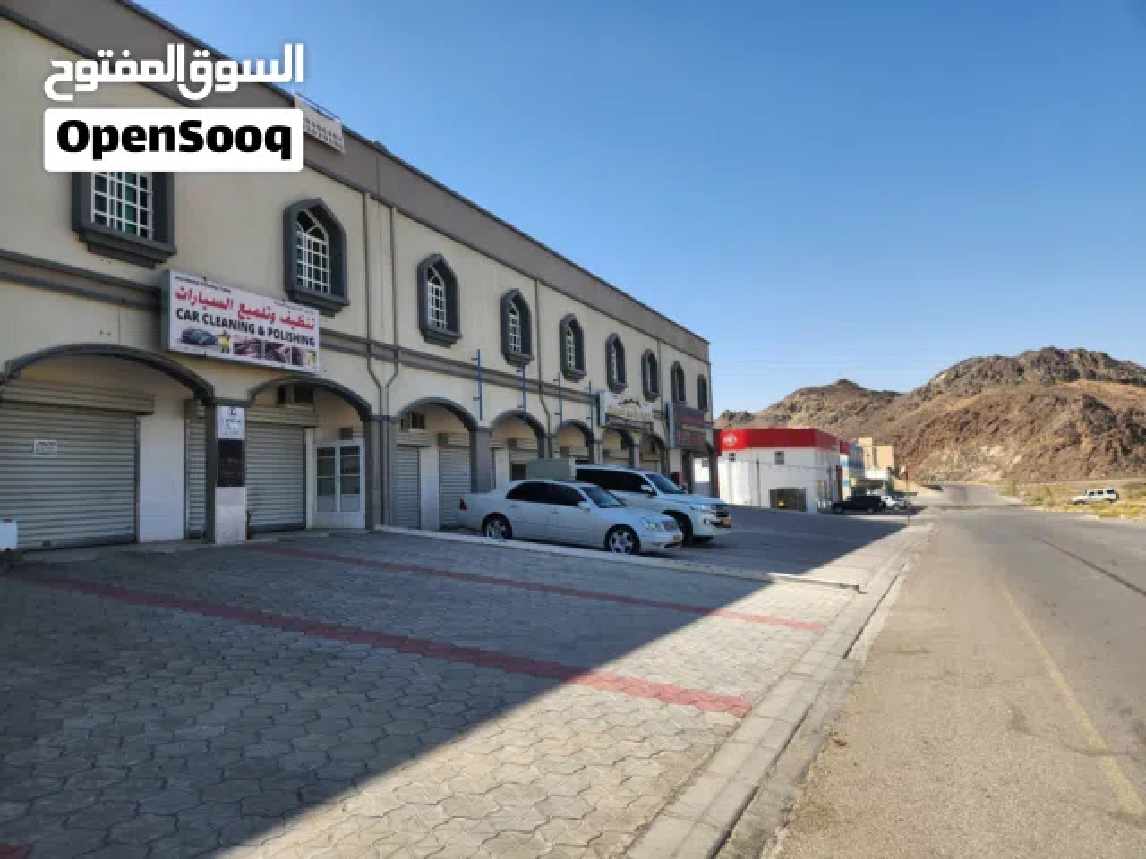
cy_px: 430
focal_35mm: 23
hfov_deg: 73.9
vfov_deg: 58.9
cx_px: 573
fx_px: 761
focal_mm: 5.4
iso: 20
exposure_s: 1/1272
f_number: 1.8
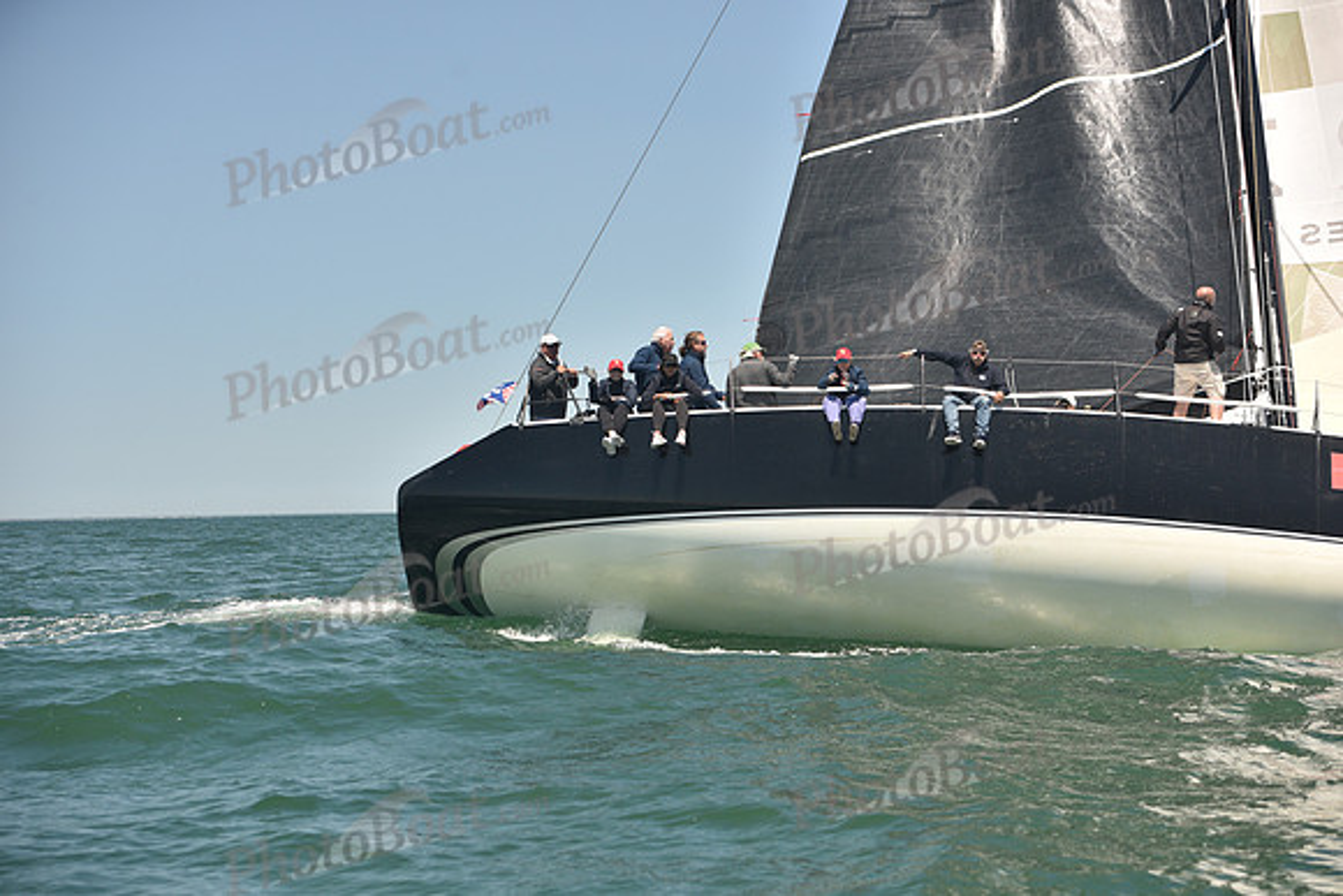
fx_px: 2612
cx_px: 672
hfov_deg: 28.8
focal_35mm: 70
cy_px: 448
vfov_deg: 19.5
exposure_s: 1/800
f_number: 4.5
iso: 250
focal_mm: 70
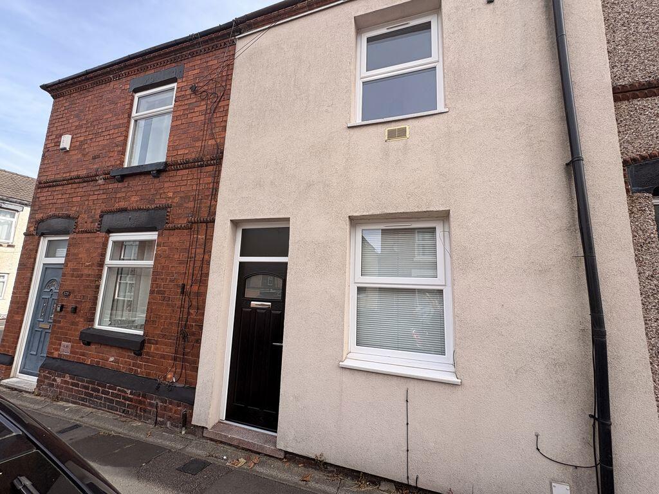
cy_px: 247
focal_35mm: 14
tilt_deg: +9.7
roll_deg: -1.7
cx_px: 330
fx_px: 267
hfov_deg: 102.1
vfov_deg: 85.7
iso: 40
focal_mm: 2.22
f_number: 2.2
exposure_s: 1/910
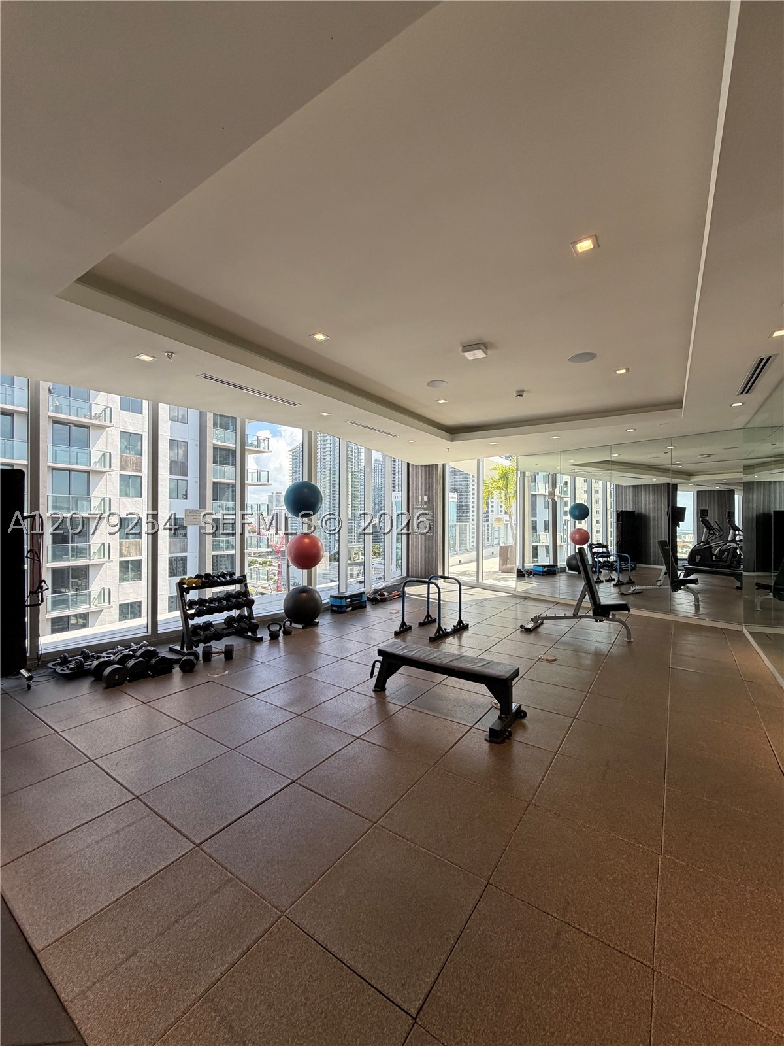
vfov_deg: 102.1
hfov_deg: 85.7
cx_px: 392
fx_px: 423
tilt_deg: -0.3
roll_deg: -0.2
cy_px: 523
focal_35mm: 14
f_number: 2.2
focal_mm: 2.22
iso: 125
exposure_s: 1/120
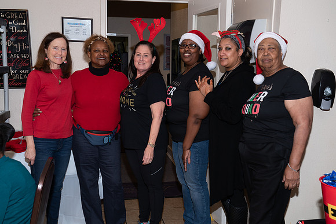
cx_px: 168
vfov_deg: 30.5
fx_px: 411
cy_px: 112
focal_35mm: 44
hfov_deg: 44.5
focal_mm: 44
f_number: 7.1
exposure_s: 1/80
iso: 400
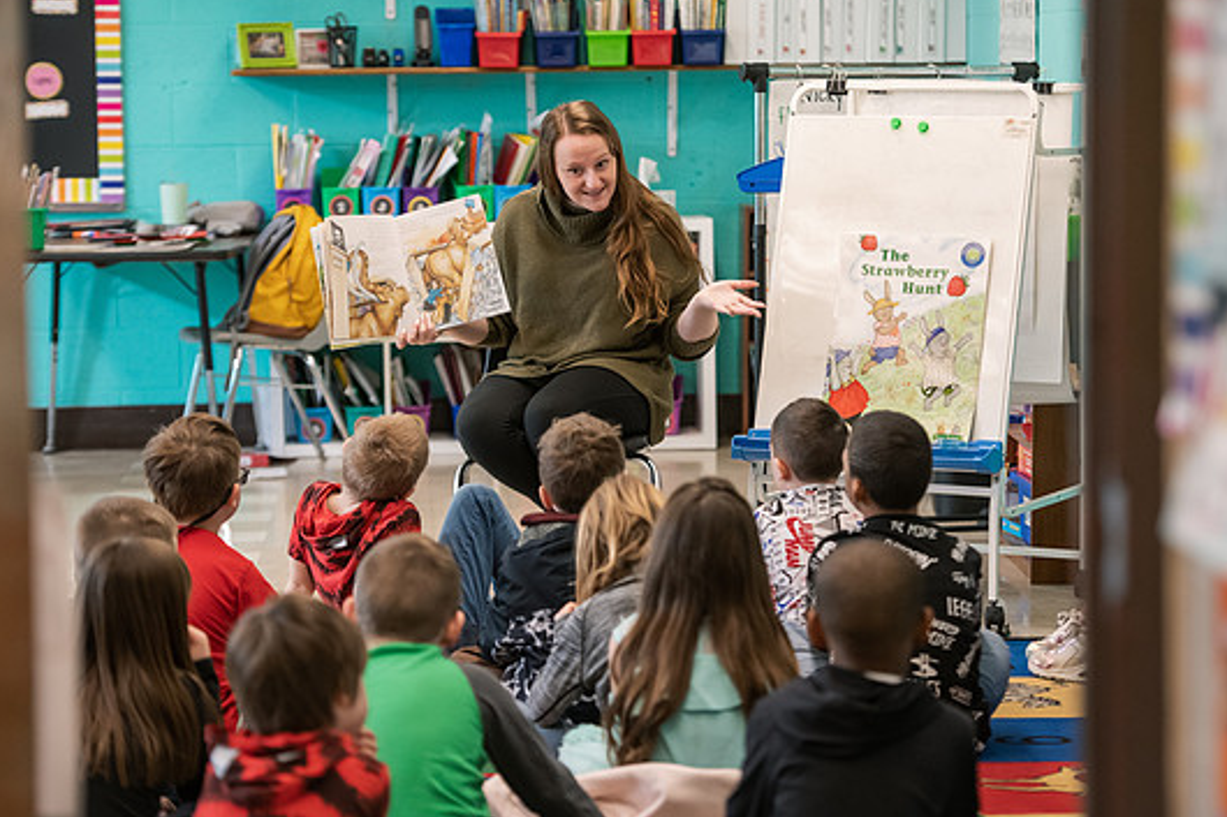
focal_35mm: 115
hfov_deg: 17.8
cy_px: 395
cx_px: 644
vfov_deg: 11.9
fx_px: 3918
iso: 2000
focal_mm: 105
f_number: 3.2
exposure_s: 1/200
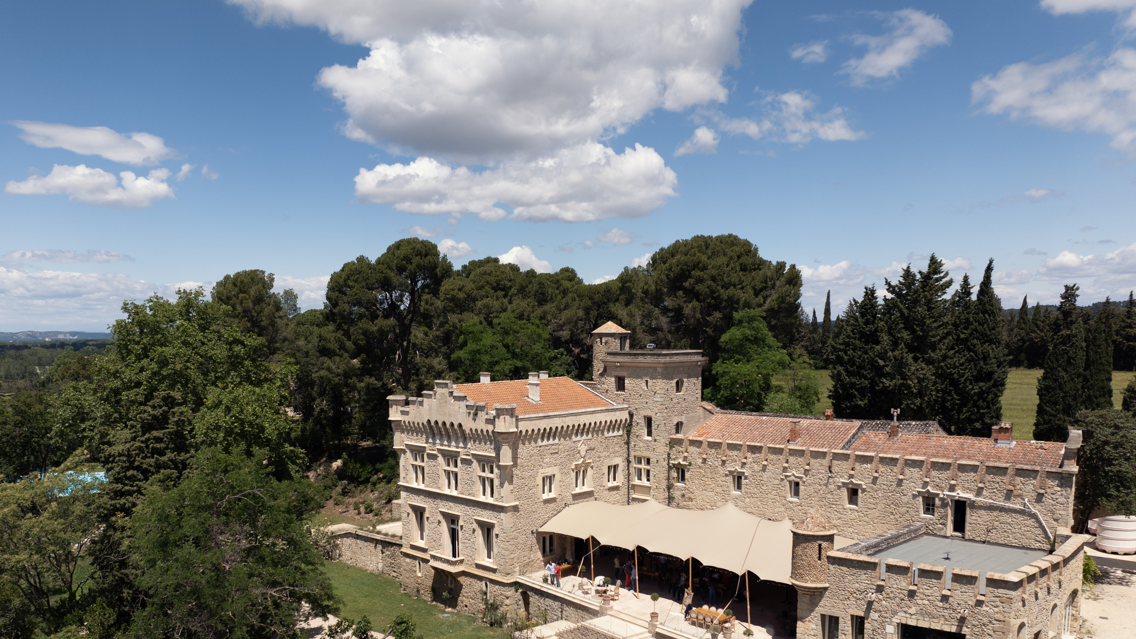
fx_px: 874
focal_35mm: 29
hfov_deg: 65.9
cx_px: 515
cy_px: 439
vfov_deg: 39.6
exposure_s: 1/50
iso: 100
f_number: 2.8
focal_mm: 12.29
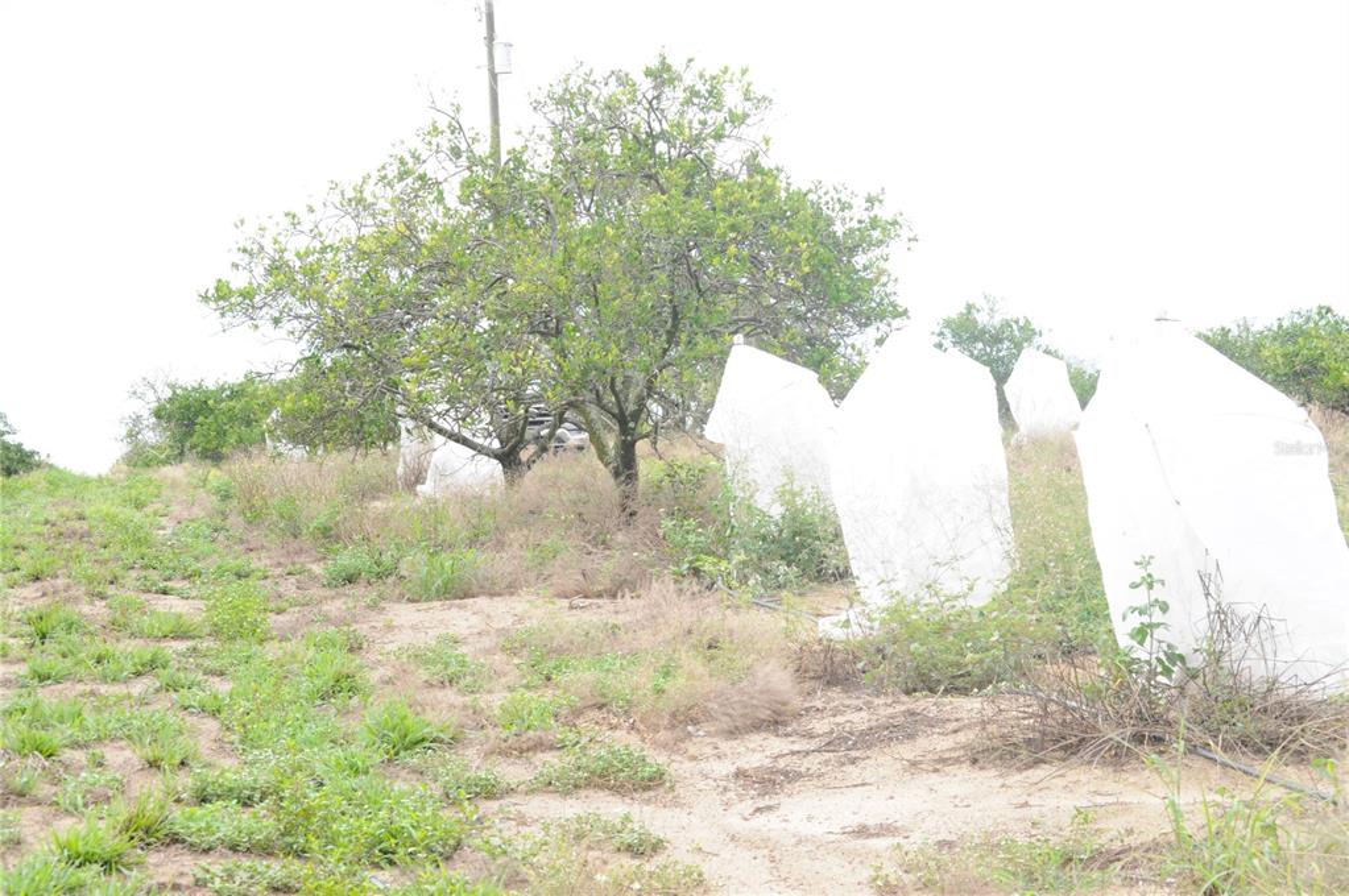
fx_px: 3088
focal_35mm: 82
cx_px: 674
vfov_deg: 16.5
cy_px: 448
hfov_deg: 24.6
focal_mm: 55
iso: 2000
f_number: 11
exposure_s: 1/500
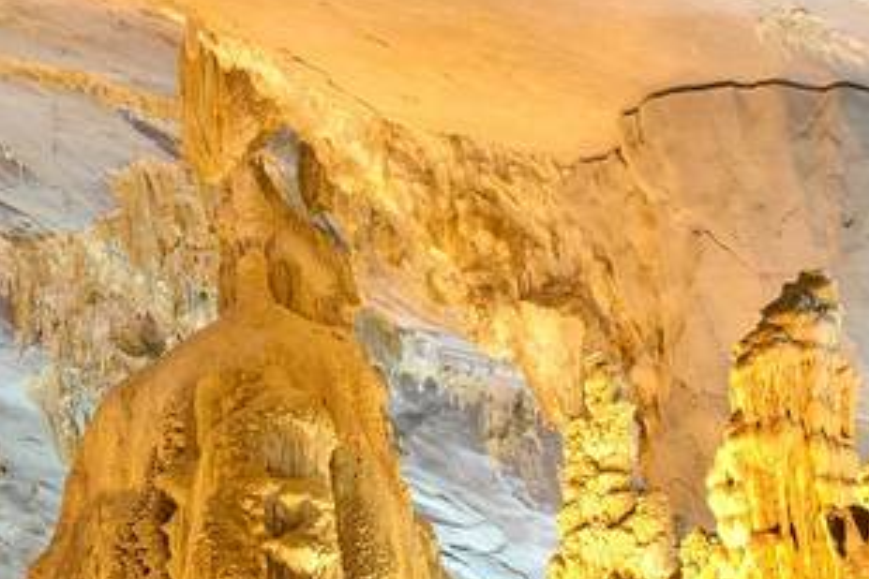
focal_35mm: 101
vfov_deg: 13.5
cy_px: 412
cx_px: 838
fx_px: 2438
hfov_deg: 19.7
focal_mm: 52
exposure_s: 10
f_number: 22
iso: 320
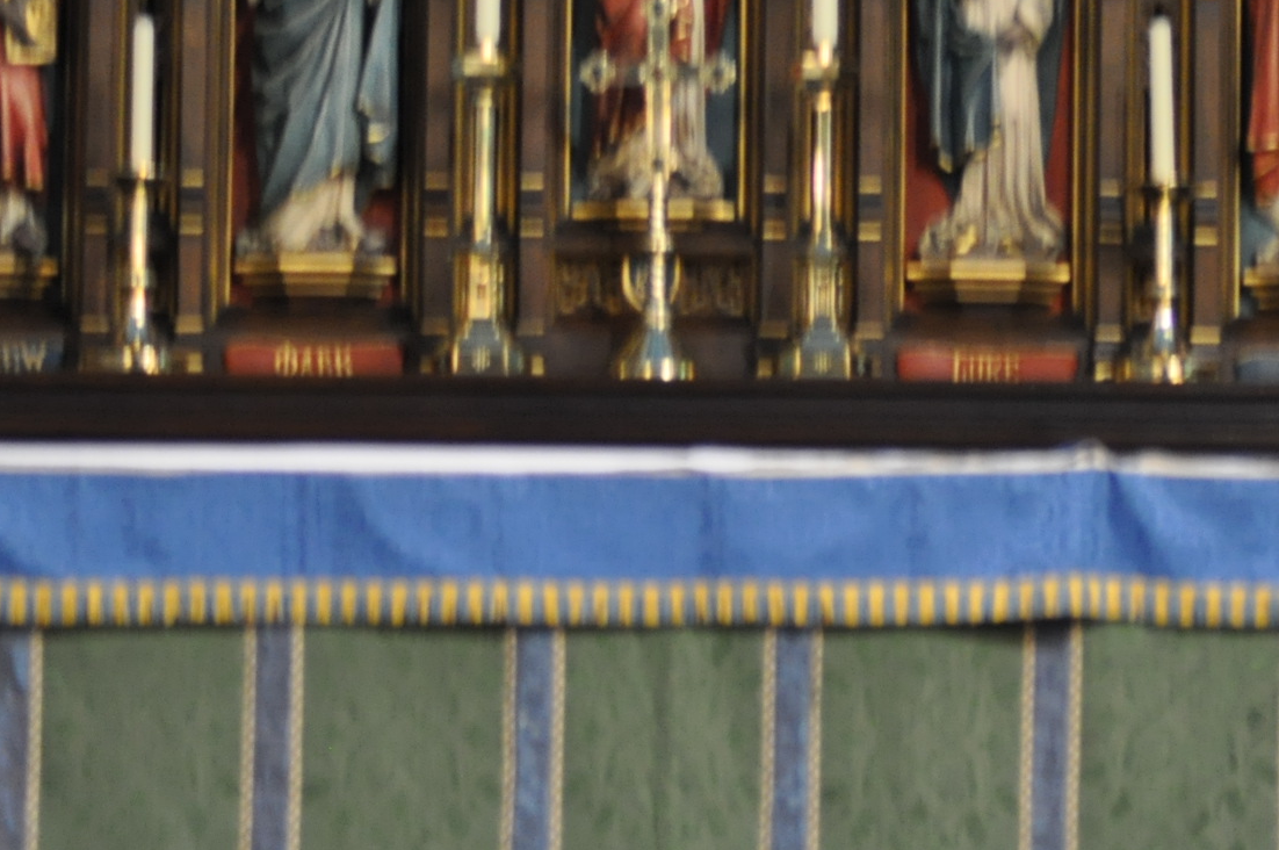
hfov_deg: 7.2
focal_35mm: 286
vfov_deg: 4.8
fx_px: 10149
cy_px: 72
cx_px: 945
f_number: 4
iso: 1600
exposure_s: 1/25
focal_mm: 98
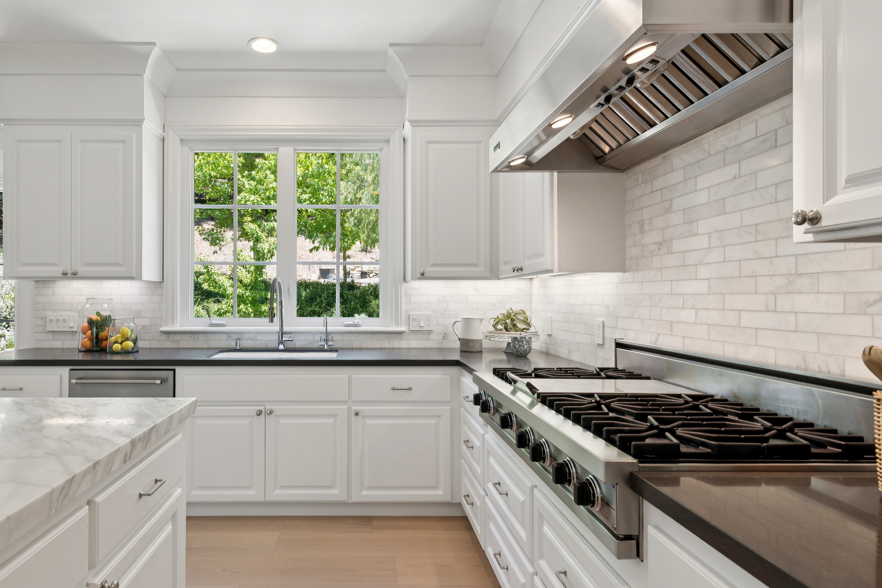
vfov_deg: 61.9
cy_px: 303
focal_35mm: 20
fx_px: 490
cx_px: 362
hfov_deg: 83.2
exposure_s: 1/15
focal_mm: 16
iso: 250
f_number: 9
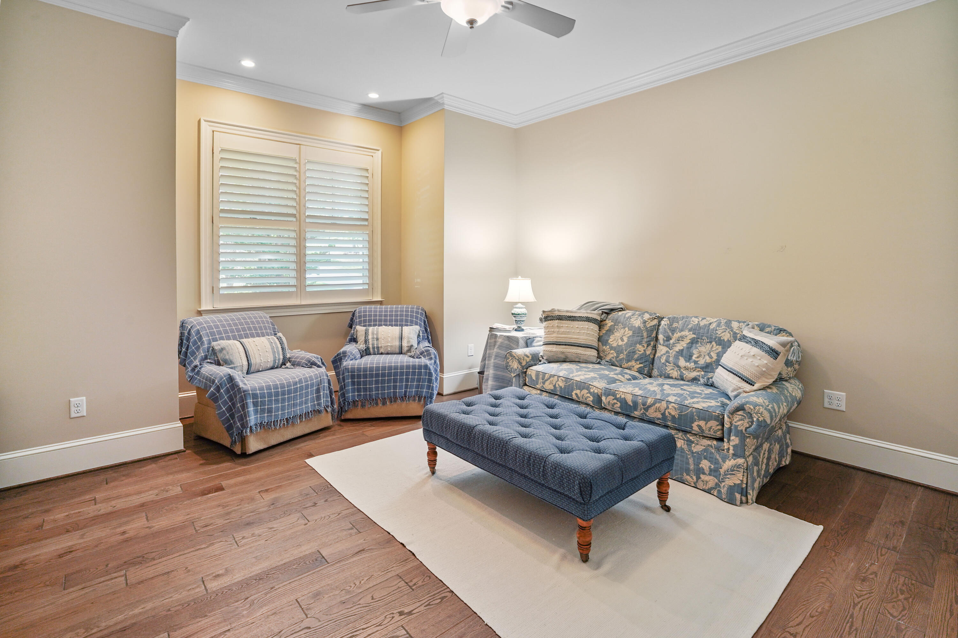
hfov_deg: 96.8
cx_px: 479
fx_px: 426
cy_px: 319
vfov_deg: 73.7
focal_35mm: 16
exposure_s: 1/5
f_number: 8
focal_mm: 16
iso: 400
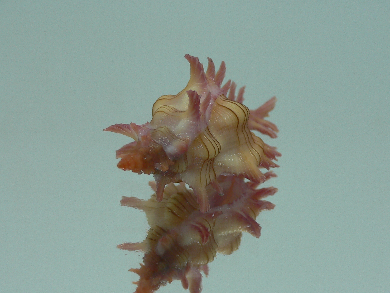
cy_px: 168
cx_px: 203
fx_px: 484
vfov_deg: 33.5
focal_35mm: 43
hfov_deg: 43.8
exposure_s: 1/60
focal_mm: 4.6
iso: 80
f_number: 2.8
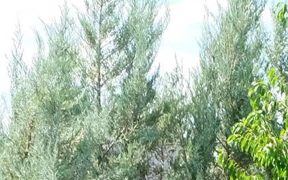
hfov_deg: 10.4
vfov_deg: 6.3
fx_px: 1569
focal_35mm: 200
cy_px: 378
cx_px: 251
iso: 400
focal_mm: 18
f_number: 7.1
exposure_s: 1/160
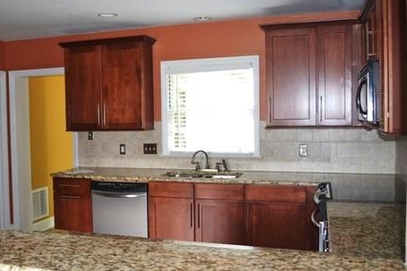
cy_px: 144
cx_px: 151
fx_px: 429
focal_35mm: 38
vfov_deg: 35.0
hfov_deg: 50.2
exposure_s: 1/60
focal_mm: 18
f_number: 3.5
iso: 1100
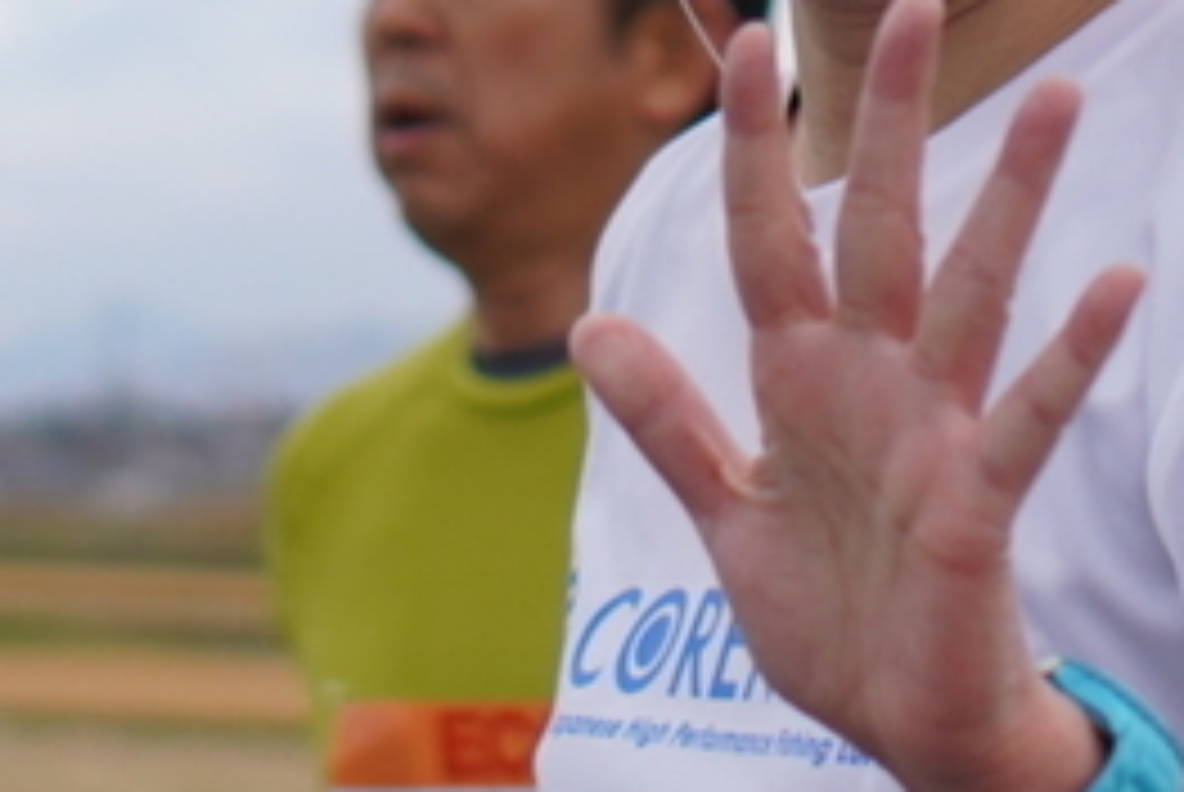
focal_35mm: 239
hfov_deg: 8.6
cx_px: 1053
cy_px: 446
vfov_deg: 5.8
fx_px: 7878
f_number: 2.2
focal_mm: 35
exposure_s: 1/2000
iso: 100
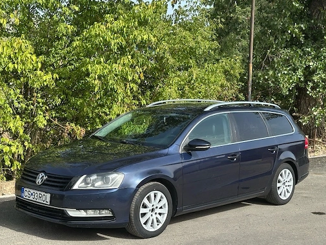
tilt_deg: -5.4
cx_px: 158
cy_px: 140
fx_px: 537
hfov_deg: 33.8
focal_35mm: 57
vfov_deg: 25.6
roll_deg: -2.8
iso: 80
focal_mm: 6.86
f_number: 1.78
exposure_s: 1/2532
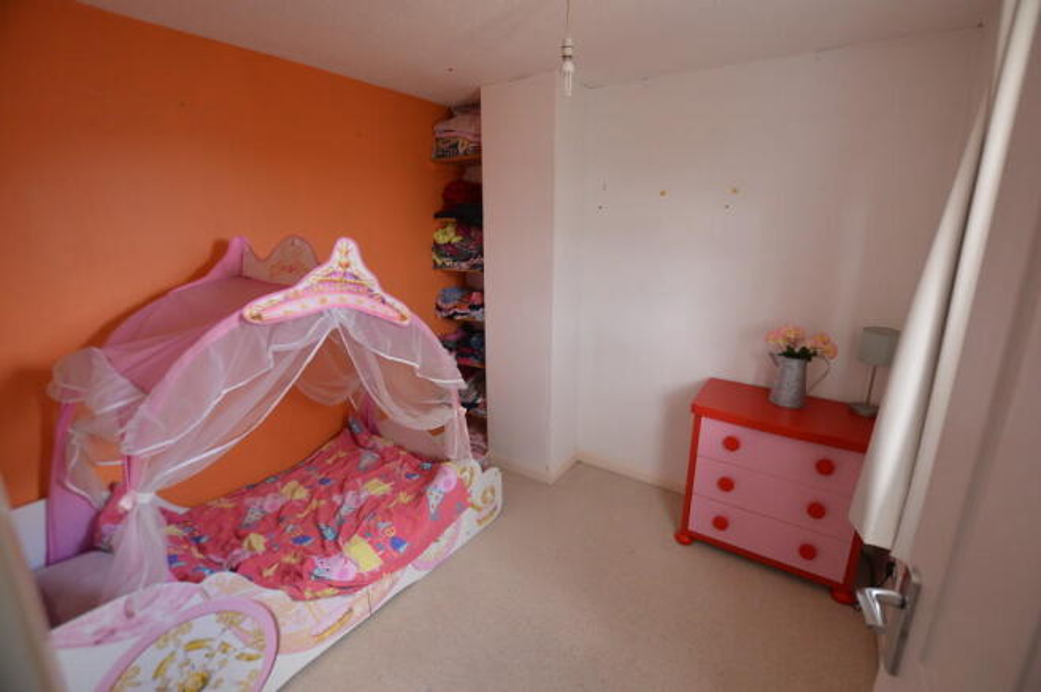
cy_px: 346
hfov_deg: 100.4
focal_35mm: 15
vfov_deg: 77.2
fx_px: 433
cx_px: 520
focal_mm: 10
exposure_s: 1/60
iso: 450
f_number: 3.5
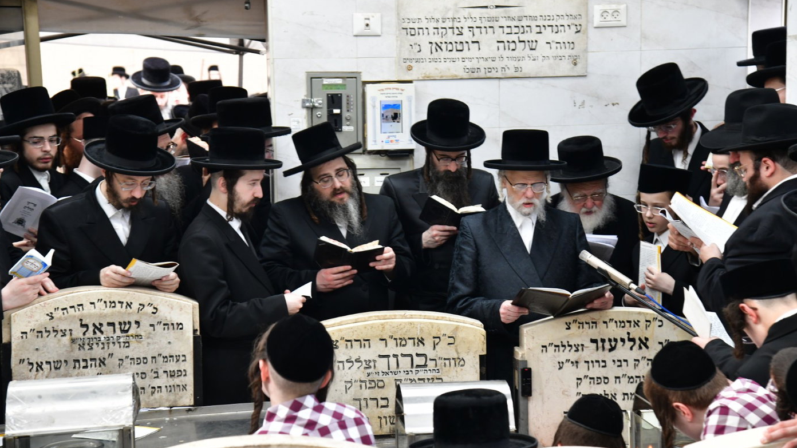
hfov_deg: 26.8
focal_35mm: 79
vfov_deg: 15.3
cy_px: 213
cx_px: 397
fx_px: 1670
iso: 1600
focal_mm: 75
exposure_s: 1/100
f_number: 5.6
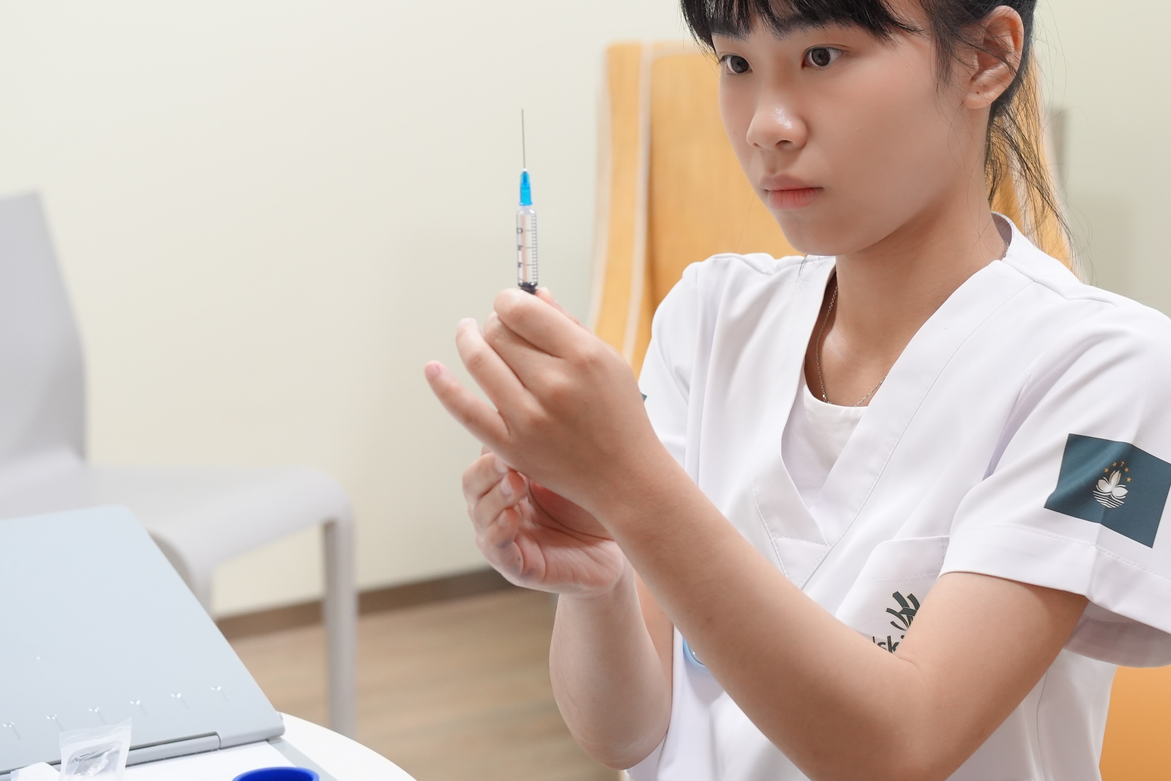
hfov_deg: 22.3
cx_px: 732
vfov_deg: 15.0
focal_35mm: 91
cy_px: 339
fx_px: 2962
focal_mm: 37.1
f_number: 3.2
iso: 800
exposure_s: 1/125
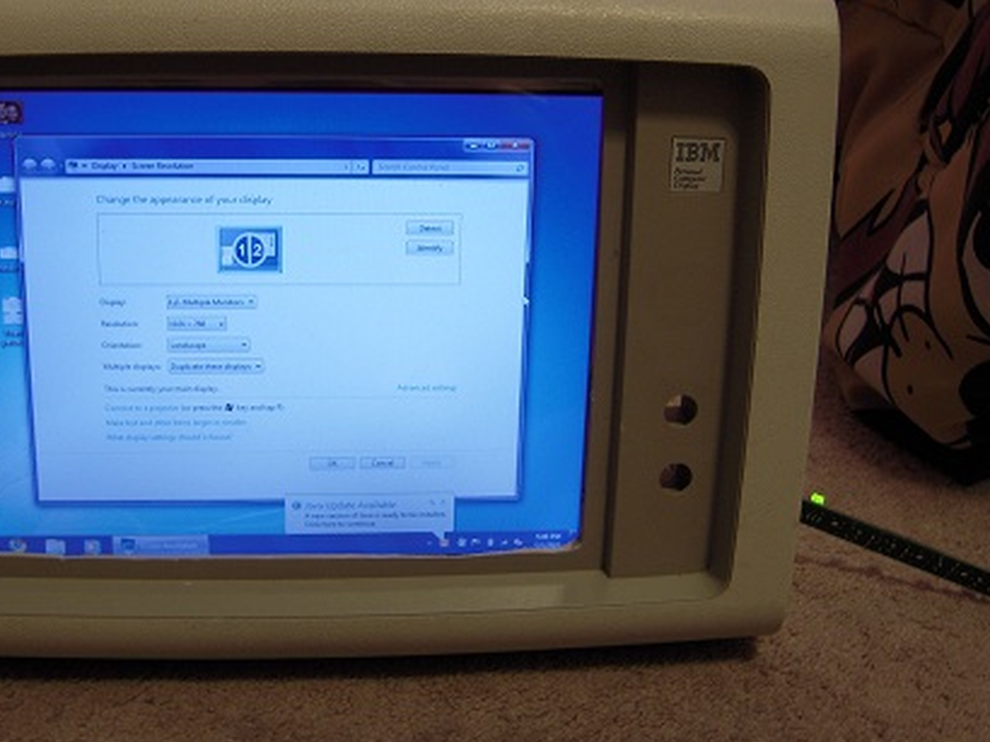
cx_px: 382
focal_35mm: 41
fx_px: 1172
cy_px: 329
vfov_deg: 35.1
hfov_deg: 45.5
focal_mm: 5
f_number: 2.7
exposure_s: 1/6
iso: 100
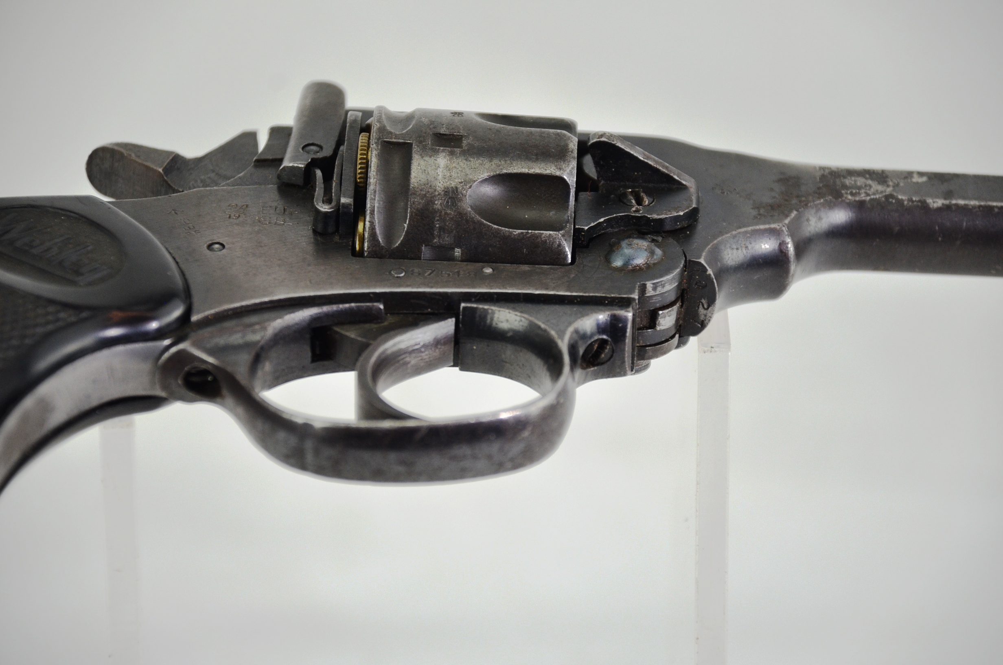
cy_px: 332
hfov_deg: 10.2
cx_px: 502
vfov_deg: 6.8
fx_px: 5630
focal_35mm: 202
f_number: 5.6
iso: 720
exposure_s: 1/250
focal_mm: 135
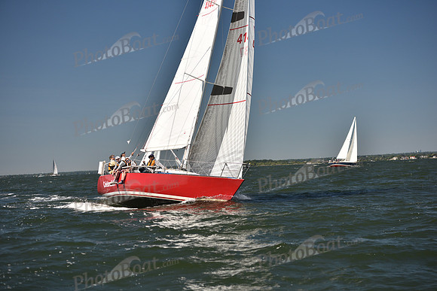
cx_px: 218
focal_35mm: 80
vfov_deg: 17.1
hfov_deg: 25.4
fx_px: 971
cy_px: 146
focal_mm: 80
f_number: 3.5
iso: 250
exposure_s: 1/1250
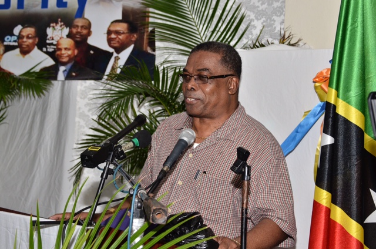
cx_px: 188
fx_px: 938
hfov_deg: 22.7
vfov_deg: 15.1
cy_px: 124
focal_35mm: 90
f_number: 6.3
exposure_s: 1/60
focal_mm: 60
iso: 500
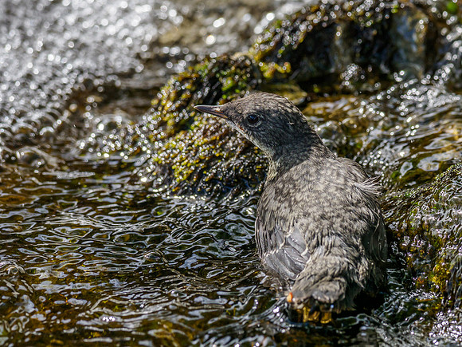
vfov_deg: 2.0
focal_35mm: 758
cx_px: 291
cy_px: 128
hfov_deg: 2.6
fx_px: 10120
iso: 320
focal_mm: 300
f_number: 4.5
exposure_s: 1/800
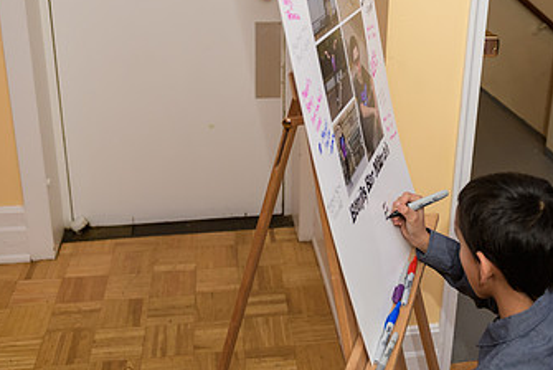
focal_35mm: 45
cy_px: 97
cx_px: 350
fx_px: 692
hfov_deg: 43.2
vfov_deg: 29.5
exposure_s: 1/125
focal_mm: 26
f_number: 3.2
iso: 800
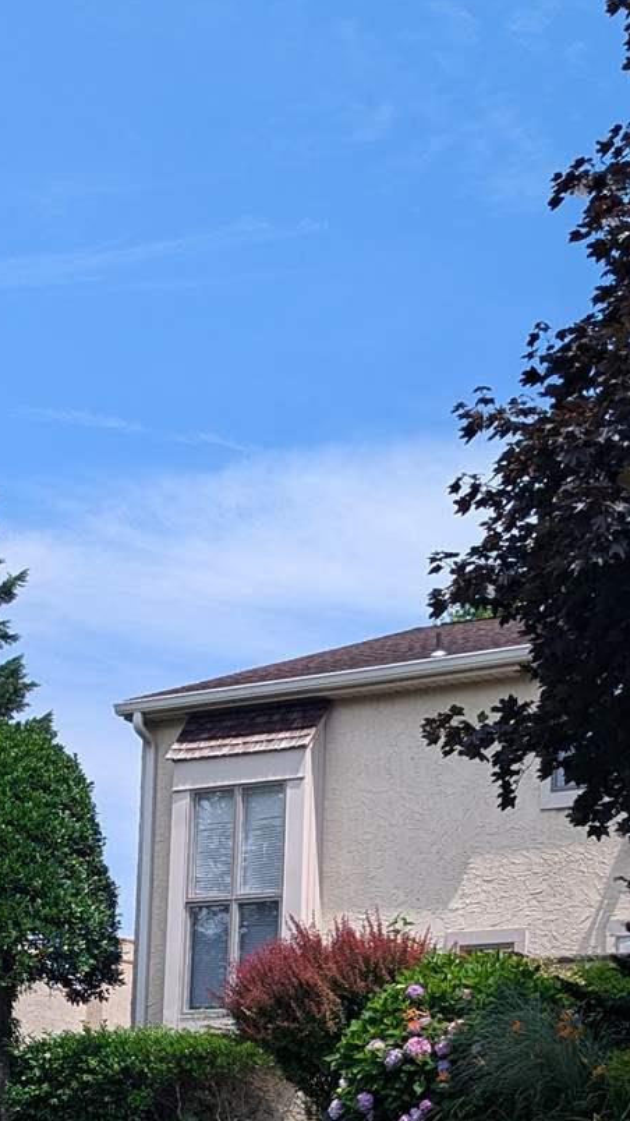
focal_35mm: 75
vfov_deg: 27.4
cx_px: 279
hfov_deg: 16.1
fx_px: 2228
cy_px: 976
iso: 44
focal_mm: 6.81
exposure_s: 1/2058
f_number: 1.85
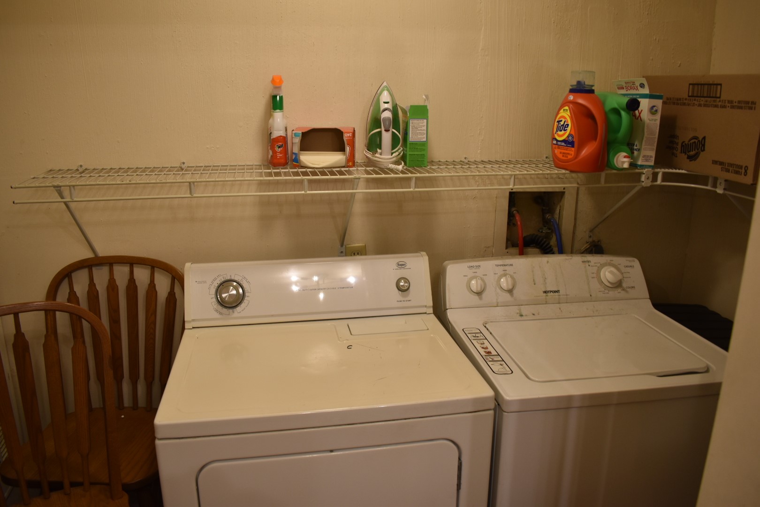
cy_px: 254
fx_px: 570
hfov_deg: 67.4
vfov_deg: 47.9
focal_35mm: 27
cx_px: 380
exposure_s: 1/30
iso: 450
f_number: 4.5
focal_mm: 18
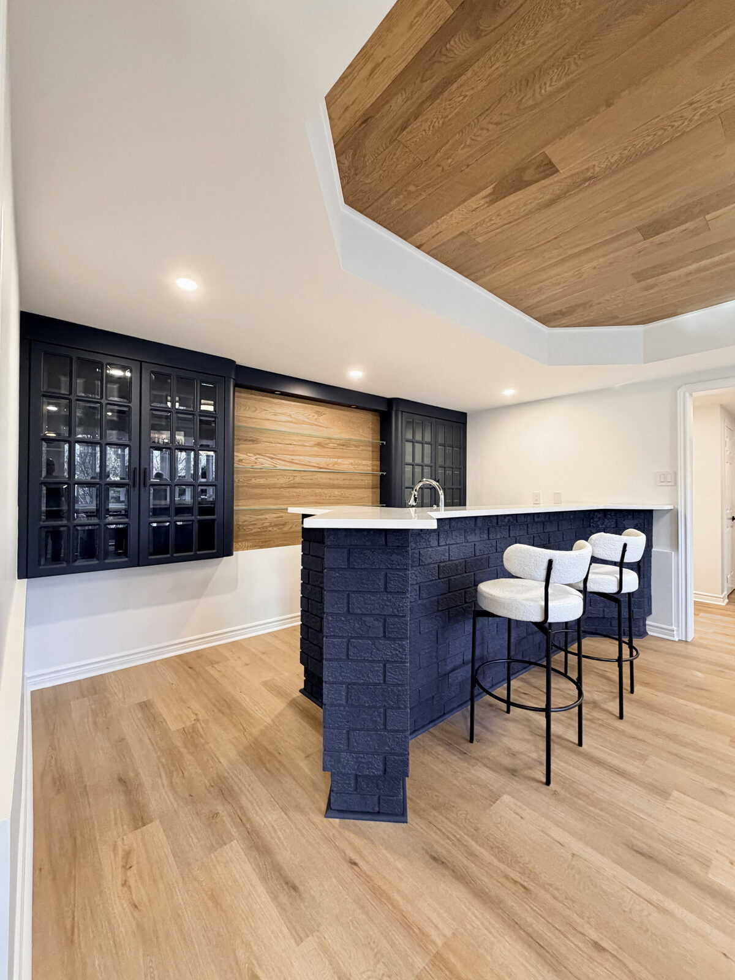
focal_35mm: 14
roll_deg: -0.4
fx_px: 396
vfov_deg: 102.1
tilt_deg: +1.2
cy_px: 490
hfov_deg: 85.7
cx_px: 368
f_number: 2.2
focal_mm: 2.22
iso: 250
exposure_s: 1/60
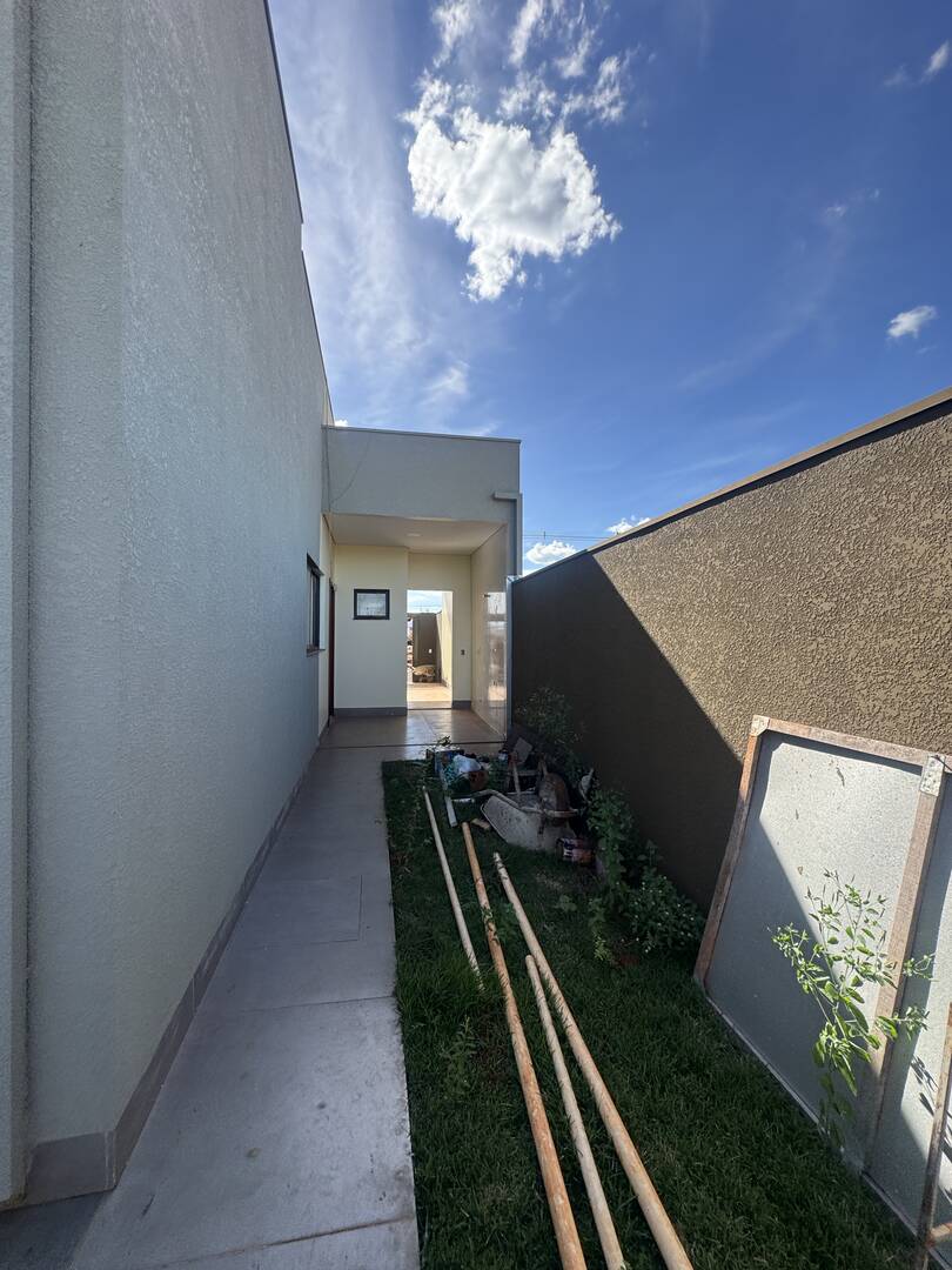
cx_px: 476
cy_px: 635
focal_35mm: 14
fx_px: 513
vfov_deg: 102.1
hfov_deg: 85.7
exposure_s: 1/796
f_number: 2.2
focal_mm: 2.22
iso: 40
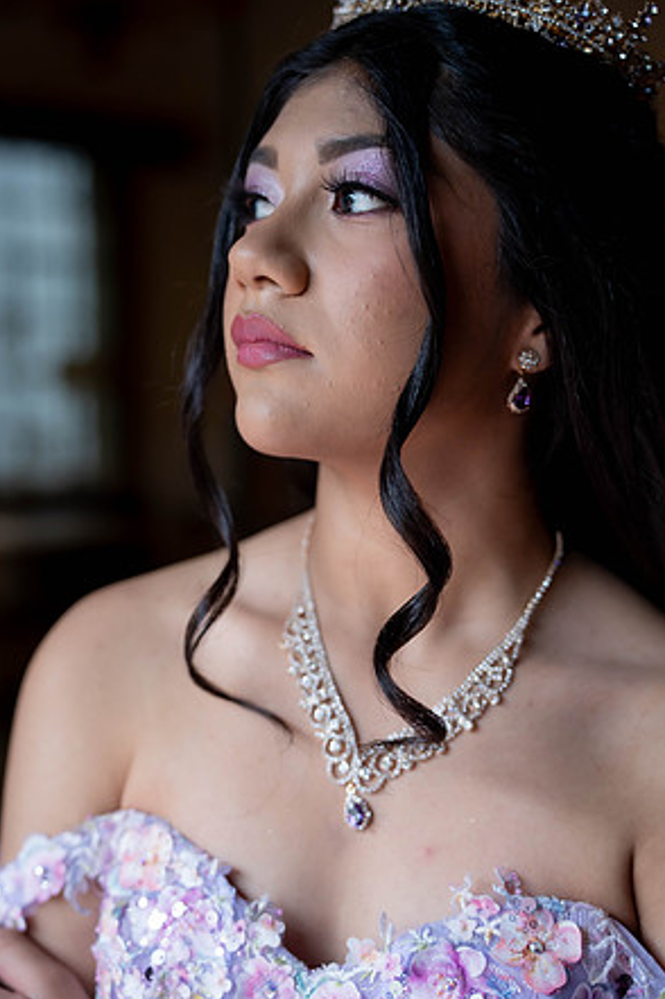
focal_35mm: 53
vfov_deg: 37.5
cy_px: 506
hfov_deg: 25.5
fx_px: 1471
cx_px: 332
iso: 800
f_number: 2.8
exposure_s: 1/800
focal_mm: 52
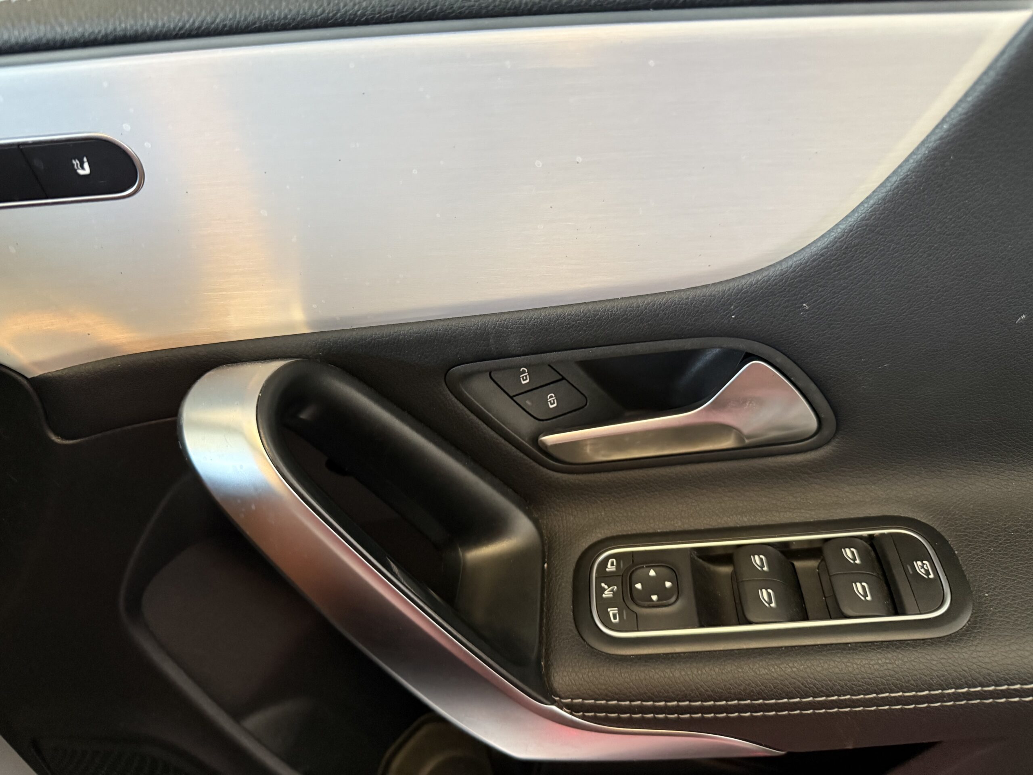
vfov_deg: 56.8
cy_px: 388
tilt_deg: -30.9
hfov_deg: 71.6
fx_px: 716
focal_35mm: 24
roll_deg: +4.8
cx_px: 516
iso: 800
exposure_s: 1/52
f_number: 1.78
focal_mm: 6.76
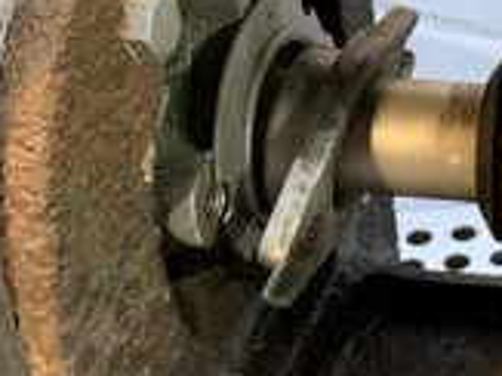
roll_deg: +0.1
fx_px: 927
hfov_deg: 27.1
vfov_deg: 22.8
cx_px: 588
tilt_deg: -30.3
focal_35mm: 64
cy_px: 133
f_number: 1.8
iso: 64
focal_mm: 4.25
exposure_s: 1/120
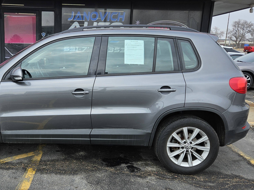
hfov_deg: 50.1
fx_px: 264
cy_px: 94
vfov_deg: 39.7
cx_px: 78
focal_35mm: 36
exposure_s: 1/1199
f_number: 1.8
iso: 25
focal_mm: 5.4
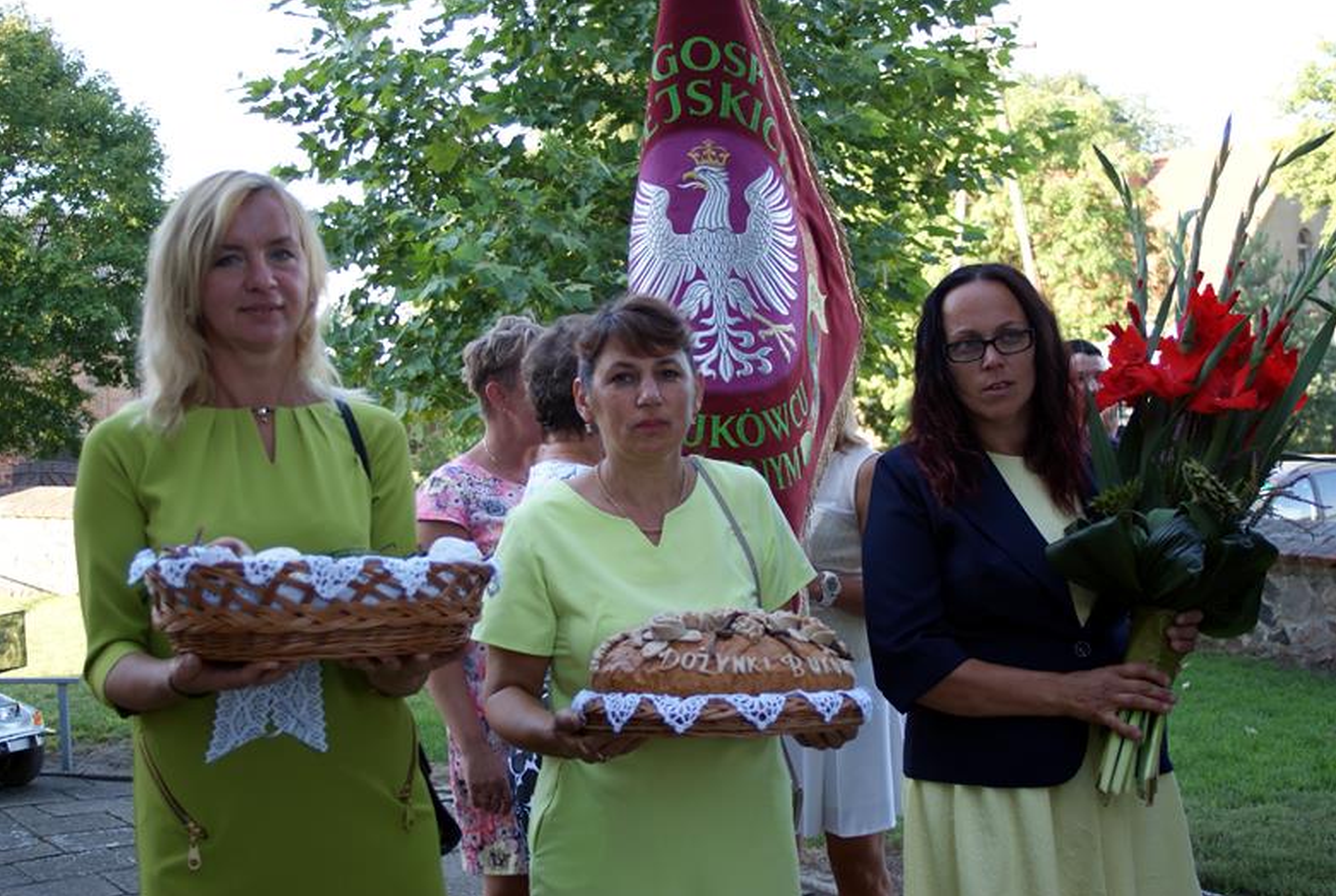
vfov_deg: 31.3
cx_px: 681
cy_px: 445
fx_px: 1599
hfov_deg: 45.3
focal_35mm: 43
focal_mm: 28
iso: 100
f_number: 4
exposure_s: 1/50
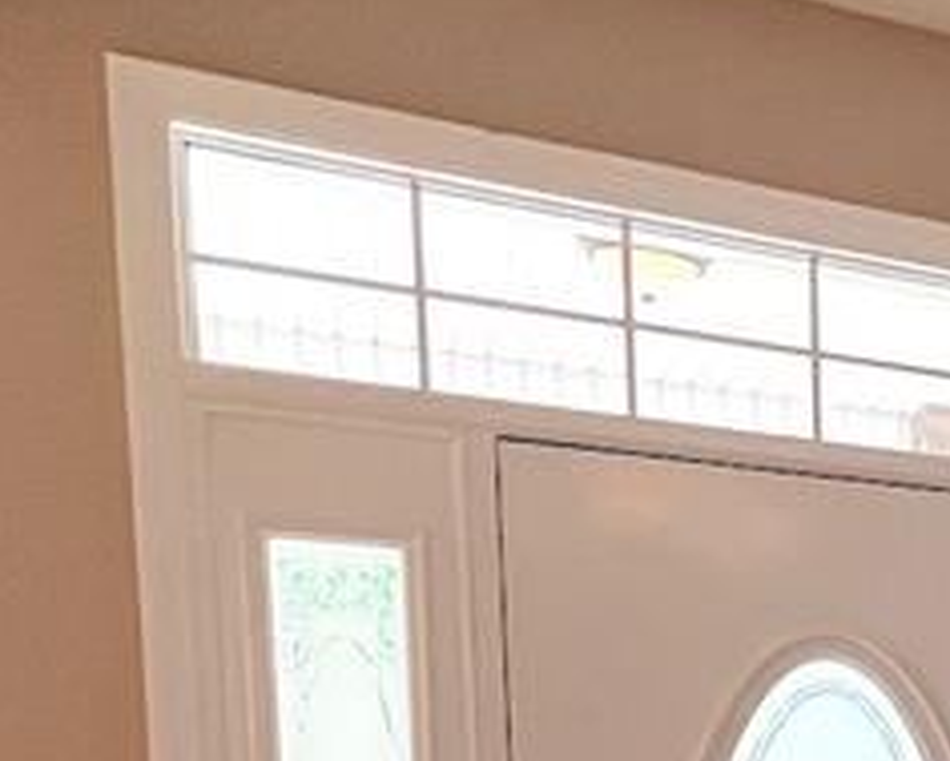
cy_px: 991
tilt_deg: -6.8
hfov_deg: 24.9
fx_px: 1547
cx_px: 1473
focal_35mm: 55
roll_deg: -0.8
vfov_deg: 24.2
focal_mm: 1.57
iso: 80
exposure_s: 1/120
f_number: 1.8
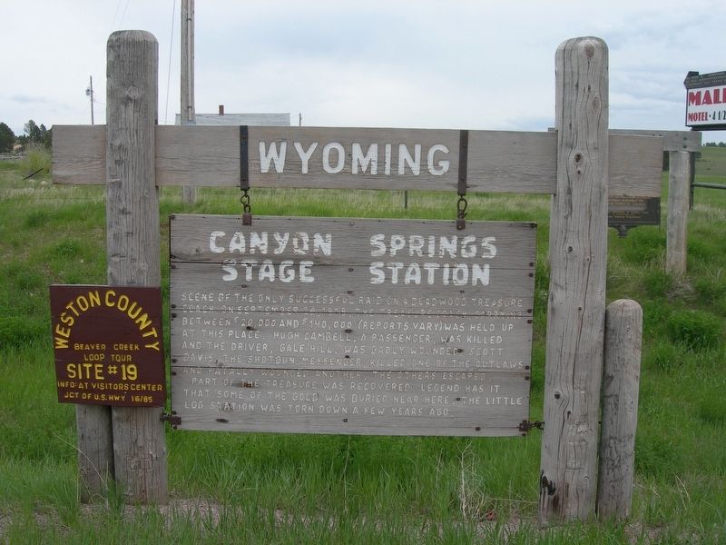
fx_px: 797
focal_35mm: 38
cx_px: 363
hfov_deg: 49.0
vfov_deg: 37.7
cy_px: 272
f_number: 4.8
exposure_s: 1/314
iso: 50
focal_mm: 7.8
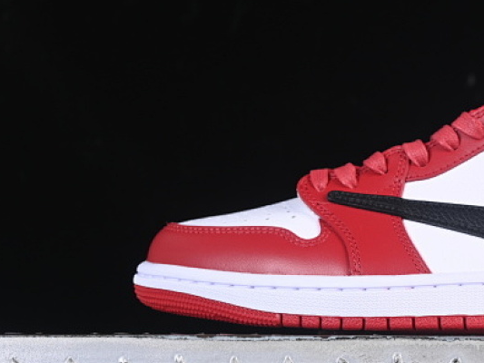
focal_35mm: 146
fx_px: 2042
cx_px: 471
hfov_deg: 13.4
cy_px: 133
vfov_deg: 10.2
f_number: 7.1
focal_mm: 50
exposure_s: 1/80
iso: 160
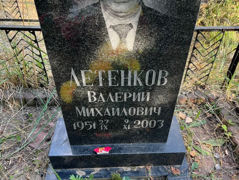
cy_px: 92
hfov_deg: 58.3
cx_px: 129
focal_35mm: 31
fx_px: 214
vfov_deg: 45.4
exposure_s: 1/163
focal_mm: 5.7
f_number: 1.5
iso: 40
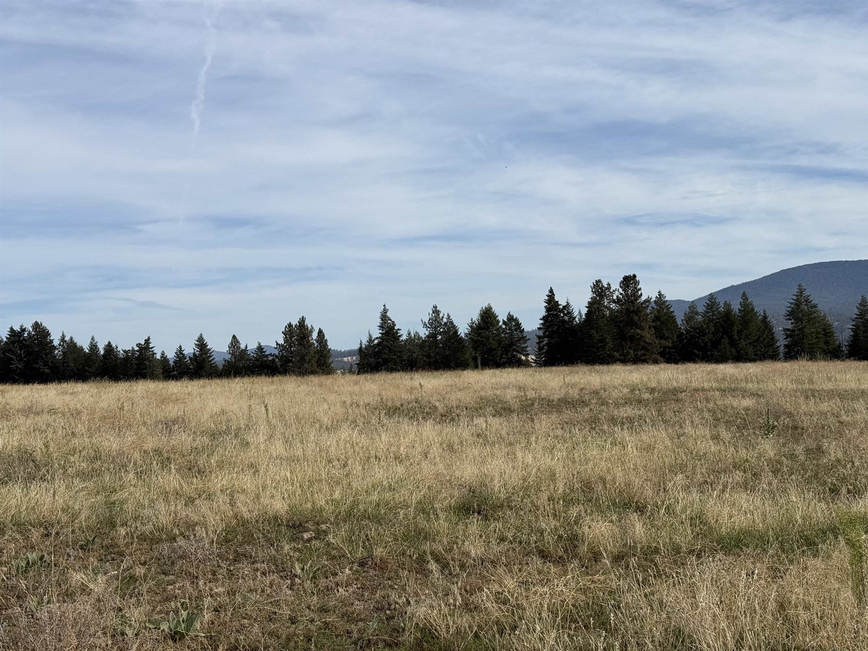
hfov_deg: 39.7
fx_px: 1204
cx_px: 434
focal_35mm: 48
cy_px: 326
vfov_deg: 30.3
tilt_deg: +2.5
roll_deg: -1.8
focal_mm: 6.76
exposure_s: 1/7874
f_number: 1.78
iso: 64
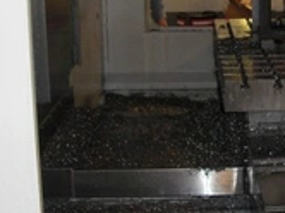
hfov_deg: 22.2
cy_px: 70
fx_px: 715
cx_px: 239
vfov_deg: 16.9
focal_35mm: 87
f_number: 2.8
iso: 200
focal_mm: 6.3
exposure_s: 1/60
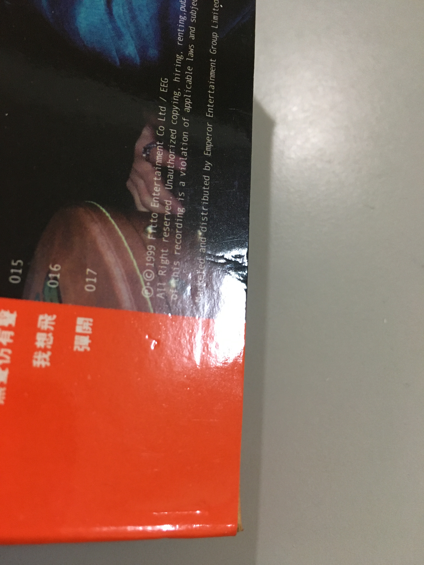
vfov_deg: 61.7
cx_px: 212
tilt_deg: -63.7
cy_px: 282
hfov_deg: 48.2
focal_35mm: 29
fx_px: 474
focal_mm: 4.15
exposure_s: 1/30
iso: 200
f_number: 2.2
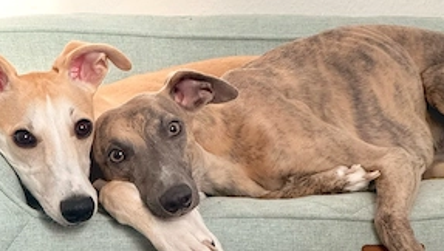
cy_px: 43
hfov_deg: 11.8
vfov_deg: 6.7
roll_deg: -0.2
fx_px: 2145
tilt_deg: -1.4
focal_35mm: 182
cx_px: 226
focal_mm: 15.66
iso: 160
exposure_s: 1/99
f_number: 2.8
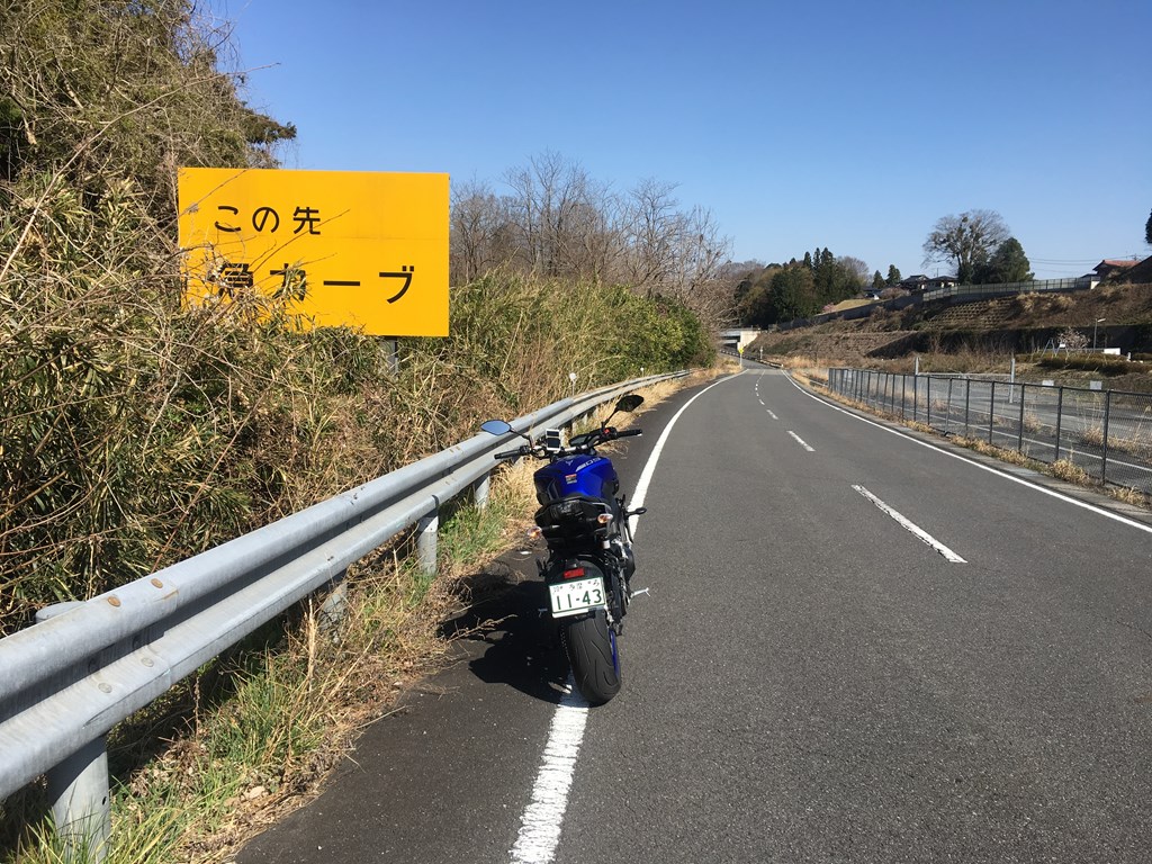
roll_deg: -0.5
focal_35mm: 29
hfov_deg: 61.7
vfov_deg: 48.2
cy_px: 432
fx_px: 965
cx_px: 576
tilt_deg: -5.8
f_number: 2.2
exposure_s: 1/1399
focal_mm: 4.15
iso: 25
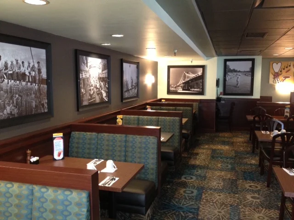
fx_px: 297
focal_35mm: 35
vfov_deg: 40.7
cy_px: 110
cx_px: 147
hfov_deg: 52.6
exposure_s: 1/20
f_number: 2.4
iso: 250
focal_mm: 4.28
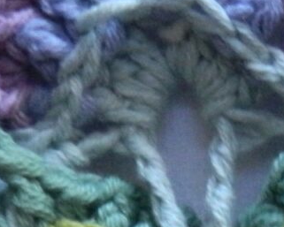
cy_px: 431
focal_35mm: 511
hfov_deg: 3.7
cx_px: 636
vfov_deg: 3.0
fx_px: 4296
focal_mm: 15.1
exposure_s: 1/40
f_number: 4.2
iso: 400
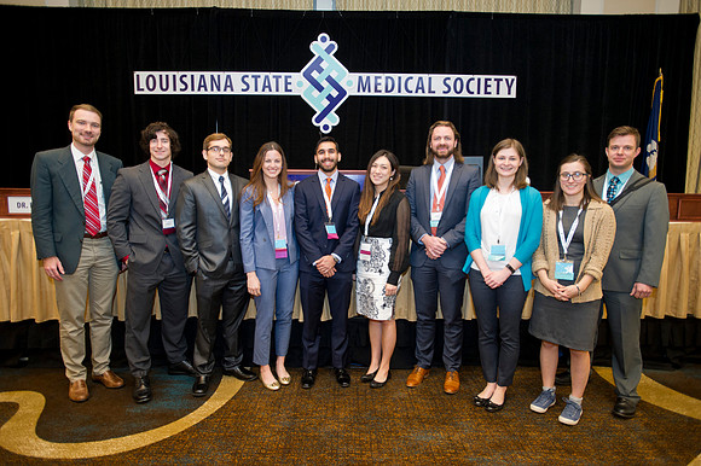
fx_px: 428
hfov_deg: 78.6
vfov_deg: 57.2
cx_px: 350
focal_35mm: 22
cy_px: 233
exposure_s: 1/80
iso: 1600
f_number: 2.8
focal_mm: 22
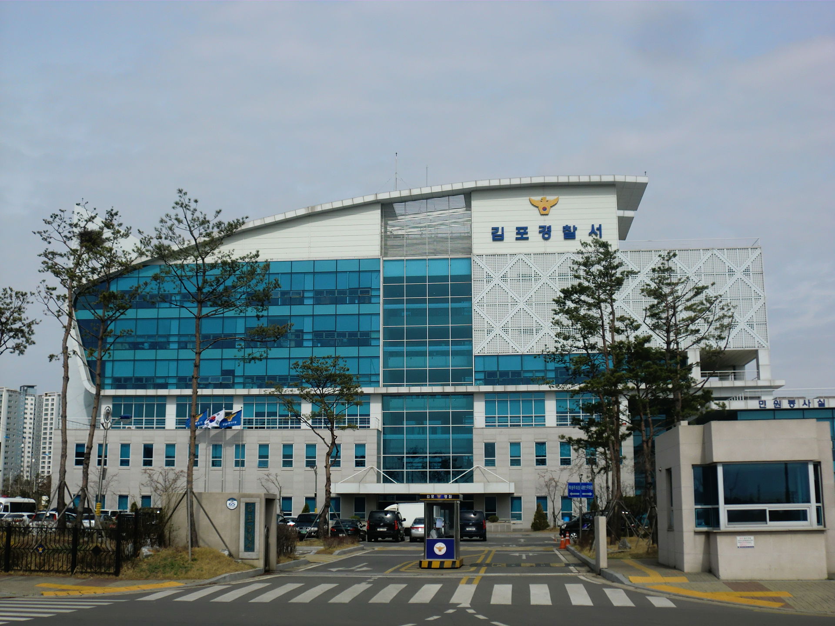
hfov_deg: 44.8
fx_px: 1013
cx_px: 418
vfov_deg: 34.3
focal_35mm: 42
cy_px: 313
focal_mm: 7.7
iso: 64
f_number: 8.5
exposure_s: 1/320
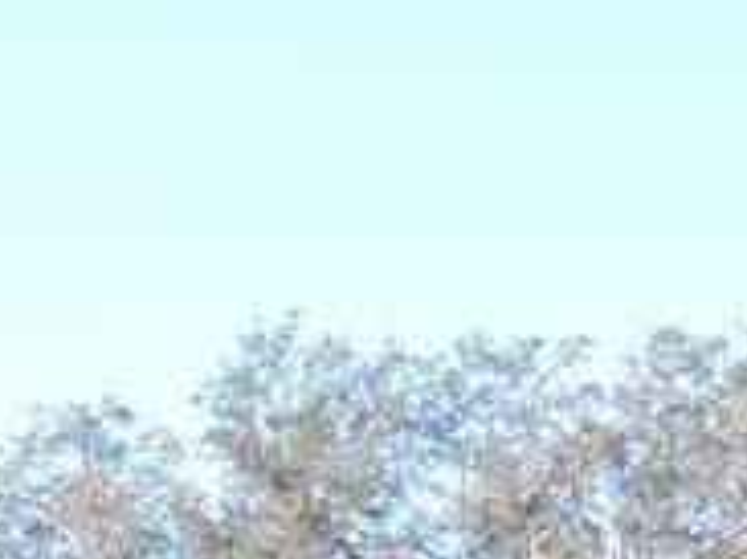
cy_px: 1412
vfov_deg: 5.9
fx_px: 5197
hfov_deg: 7.9
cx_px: -682
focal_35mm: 241
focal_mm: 7.7
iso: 320
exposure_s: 1/640
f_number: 3.4
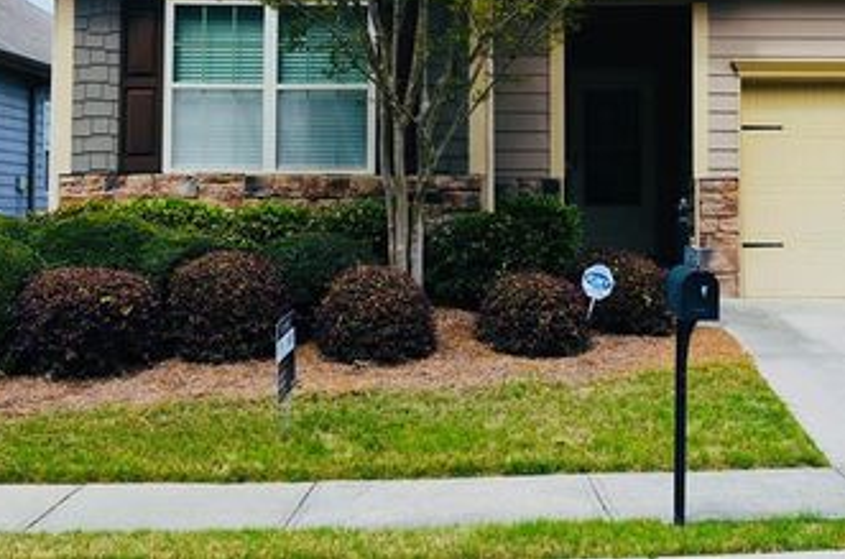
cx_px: 562
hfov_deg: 33.7
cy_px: 139
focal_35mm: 59
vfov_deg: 22.7
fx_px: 1382
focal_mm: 26
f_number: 7.1
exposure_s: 1/200
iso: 100
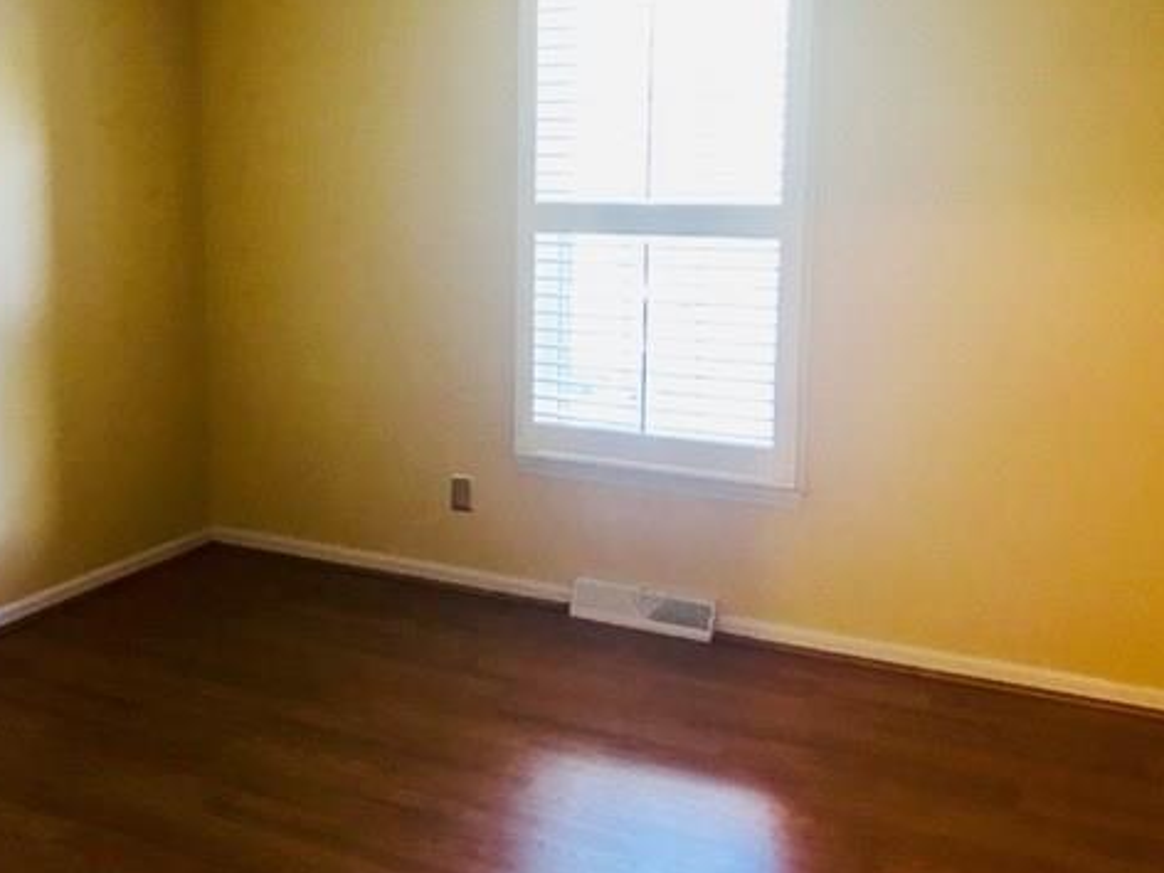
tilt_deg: -7.3
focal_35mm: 38
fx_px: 1278
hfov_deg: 48.5
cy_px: 343
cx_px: 439
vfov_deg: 37.6
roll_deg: +0.7
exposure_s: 1/15
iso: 64
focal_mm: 3.99
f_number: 1.8
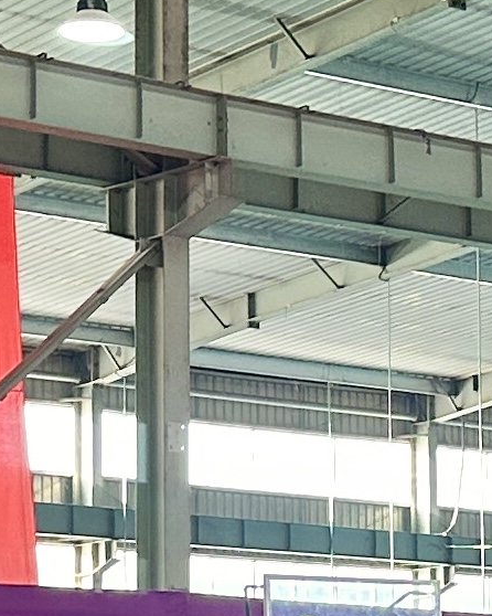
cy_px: 549
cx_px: 223
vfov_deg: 13.2
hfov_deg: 10.6
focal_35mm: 145
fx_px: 2641
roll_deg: +1.2
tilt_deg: +6.3
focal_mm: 6.86
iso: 160
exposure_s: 1/100
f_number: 1.78
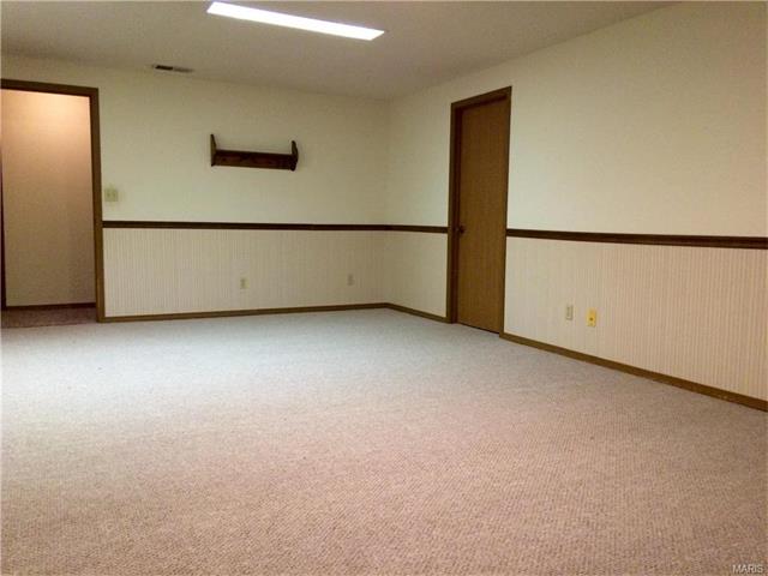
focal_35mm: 29
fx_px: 643
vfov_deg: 48.2
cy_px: 288
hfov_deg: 61.7
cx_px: 384
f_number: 2.2
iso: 320
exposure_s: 1/30
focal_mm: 4.15
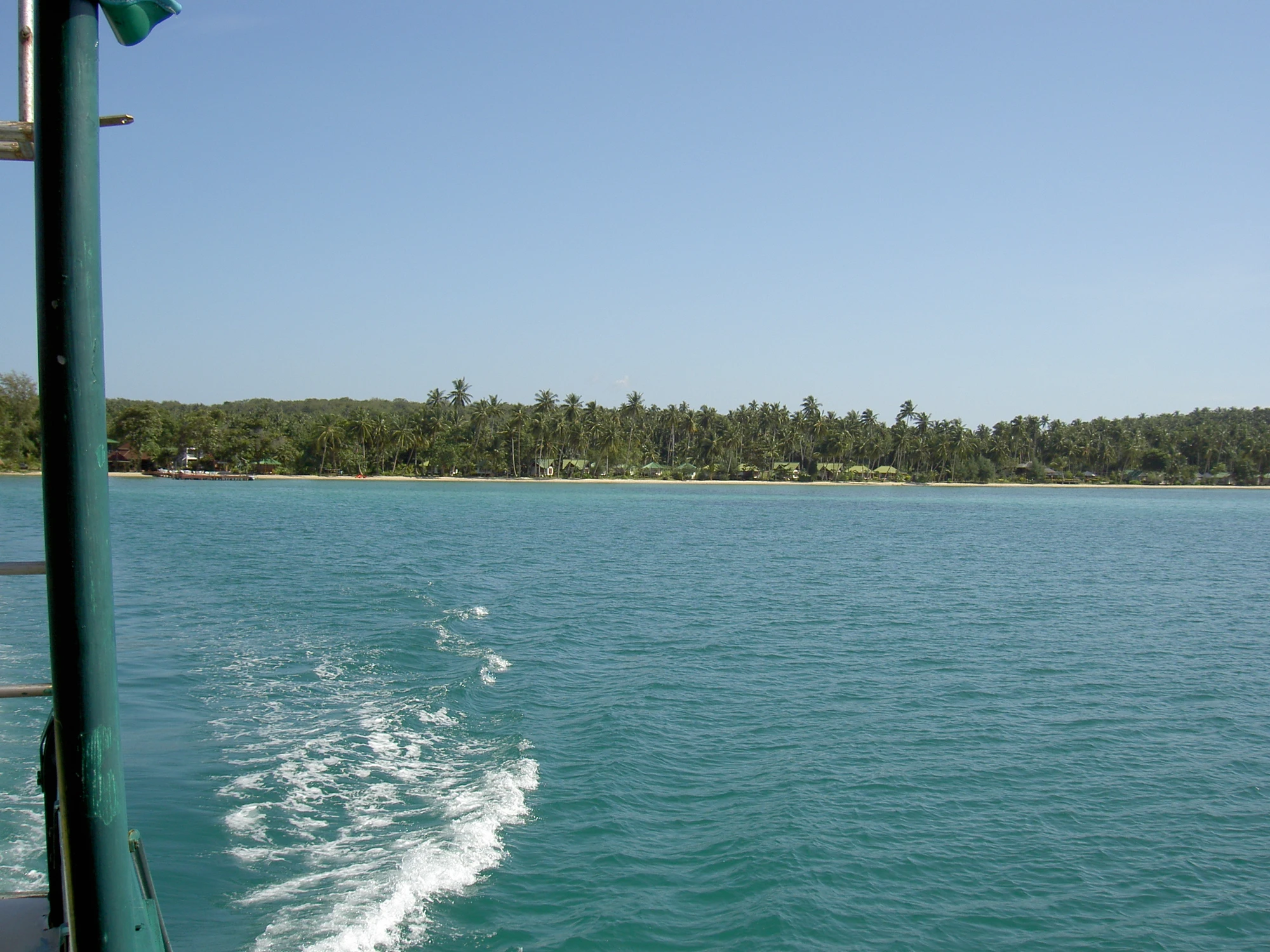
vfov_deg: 36.8
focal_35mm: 39
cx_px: 635
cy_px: 476
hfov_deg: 47.9
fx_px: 1431
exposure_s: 1/556
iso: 100
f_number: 4.7
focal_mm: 8
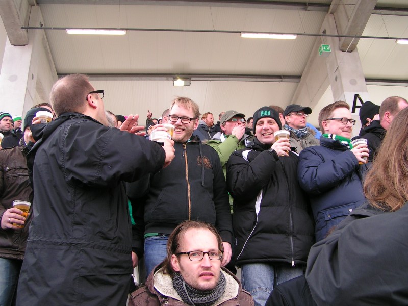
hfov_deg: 49.0
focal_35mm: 38
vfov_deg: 37.7
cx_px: 204
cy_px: 153
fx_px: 448
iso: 50
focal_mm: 5.8
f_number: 4
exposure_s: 1/100
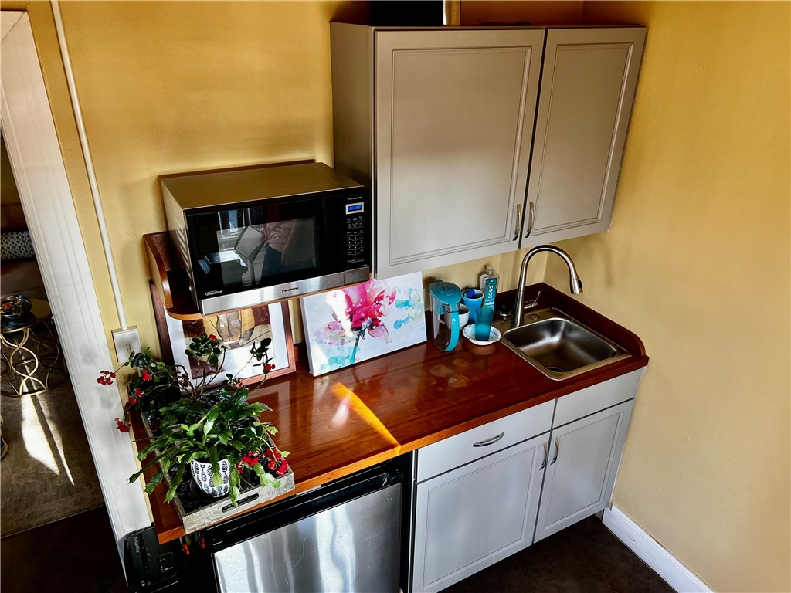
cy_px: 296
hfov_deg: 67.3
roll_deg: -0.8
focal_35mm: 26
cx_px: 396
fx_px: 594
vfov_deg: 53.1
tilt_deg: -26.7
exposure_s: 1/121
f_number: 1.5
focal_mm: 5.7
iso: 125
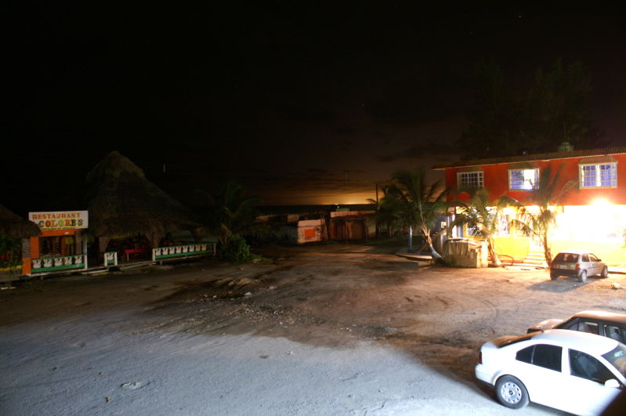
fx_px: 469
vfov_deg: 47.8
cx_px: 313
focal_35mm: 27
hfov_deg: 67.4
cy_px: 208
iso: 400
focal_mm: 18
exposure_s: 6
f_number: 3.5
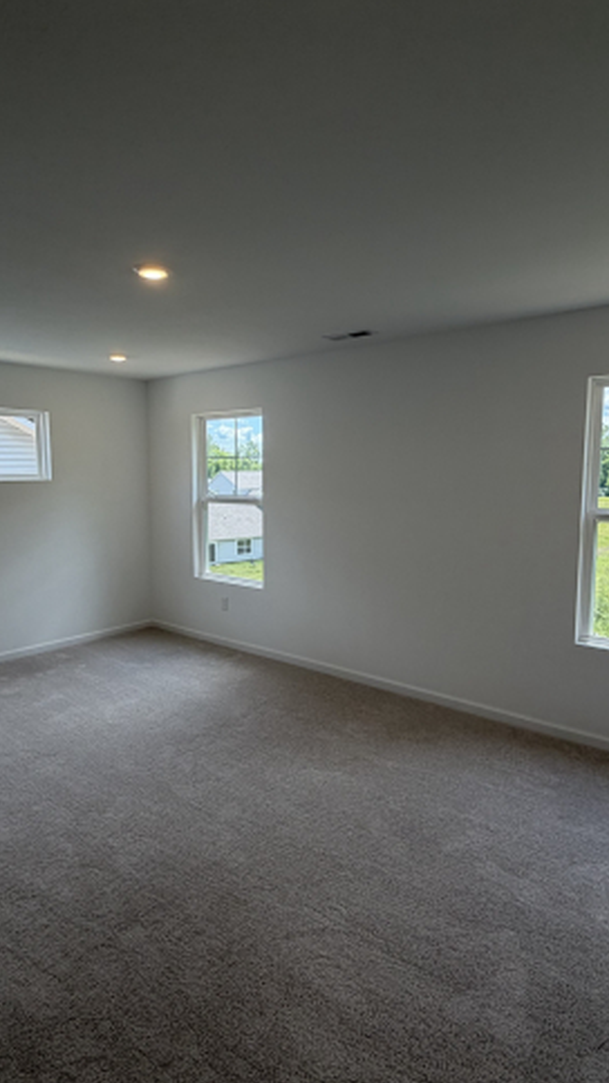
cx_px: 301
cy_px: 533
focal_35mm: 21
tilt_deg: -6.3
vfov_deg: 83.8
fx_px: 603
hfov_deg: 53.6
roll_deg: +0.7
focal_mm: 2.22
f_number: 2.2
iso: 50
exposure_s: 1/167
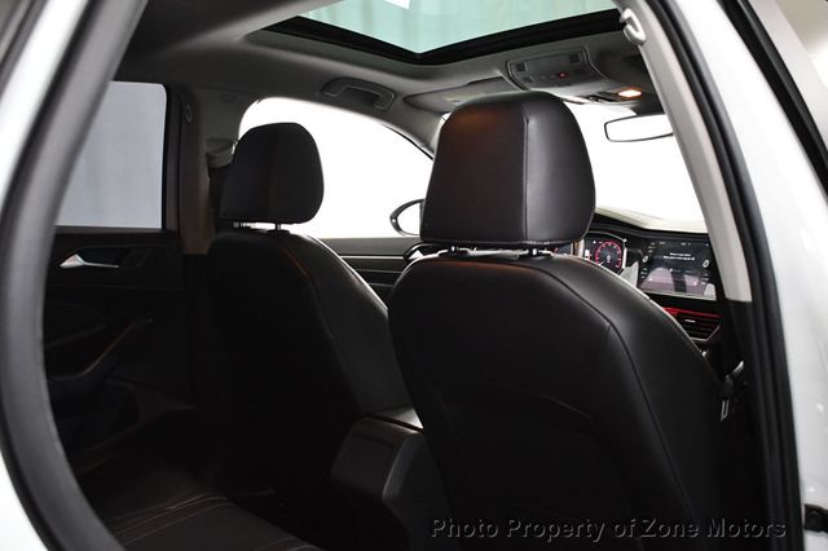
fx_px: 851
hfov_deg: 51.9
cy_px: 276
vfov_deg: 35.9
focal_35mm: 37
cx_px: 414
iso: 3200
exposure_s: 1/100
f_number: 4
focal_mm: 25
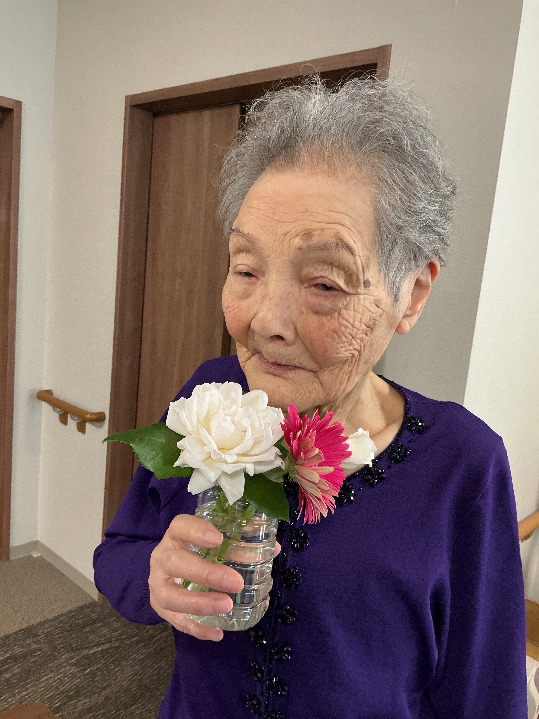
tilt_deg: -9.5
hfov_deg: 48.2
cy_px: 360
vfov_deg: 61.7
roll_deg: -5.2
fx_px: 602
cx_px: 270
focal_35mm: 29
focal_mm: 3
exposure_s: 1/60
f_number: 1.8
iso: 125
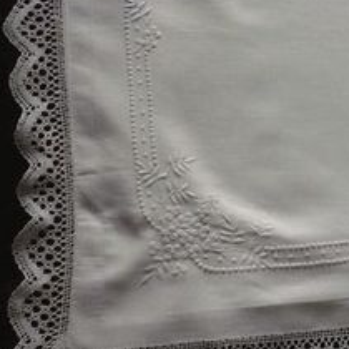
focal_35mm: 103
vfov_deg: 16.5
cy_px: -2
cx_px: 460
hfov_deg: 16.0
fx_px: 1175
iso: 400
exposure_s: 1/800
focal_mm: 5.8
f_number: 2.8
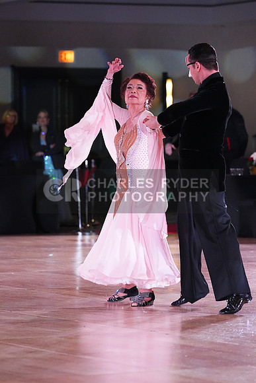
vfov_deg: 10.4
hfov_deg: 7.0
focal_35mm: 197
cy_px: 192
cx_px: 128
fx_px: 2100
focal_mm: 197
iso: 8000
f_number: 5.6
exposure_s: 1/320
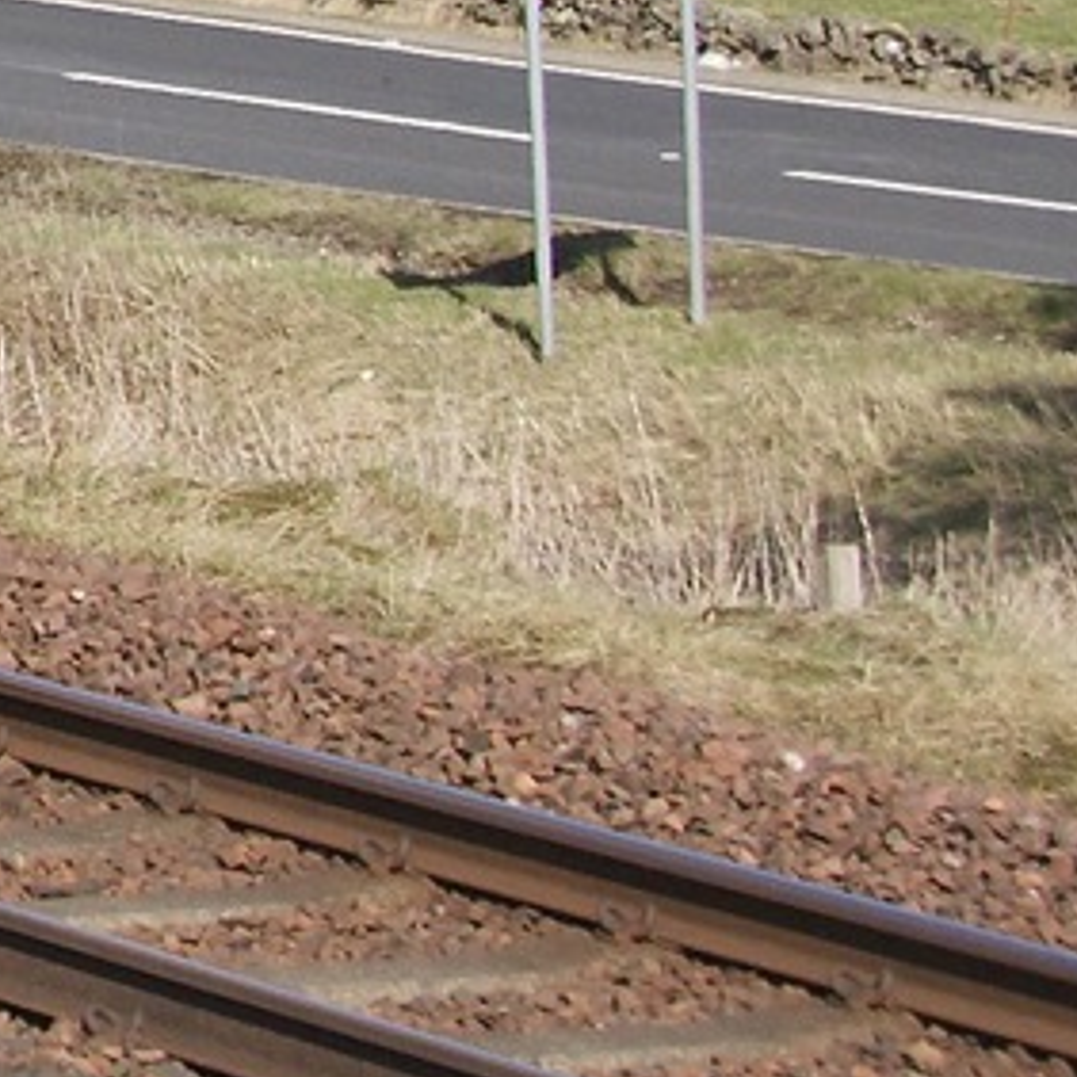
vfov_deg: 6.2
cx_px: -2383
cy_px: -911
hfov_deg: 5.8
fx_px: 9750
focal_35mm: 277
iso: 640
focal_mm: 32
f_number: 9
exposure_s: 1/1000
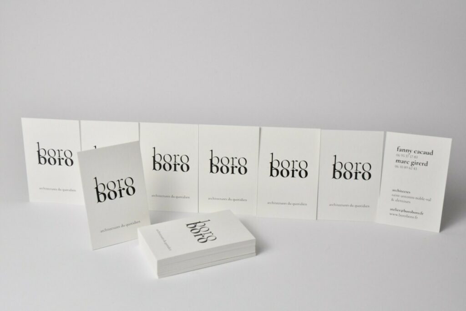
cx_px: 233
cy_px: 156
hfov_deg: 38.2
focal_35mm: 52
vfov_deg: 26.0
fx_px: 673
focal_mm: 35
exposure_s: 1/160
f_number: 13
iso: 2500
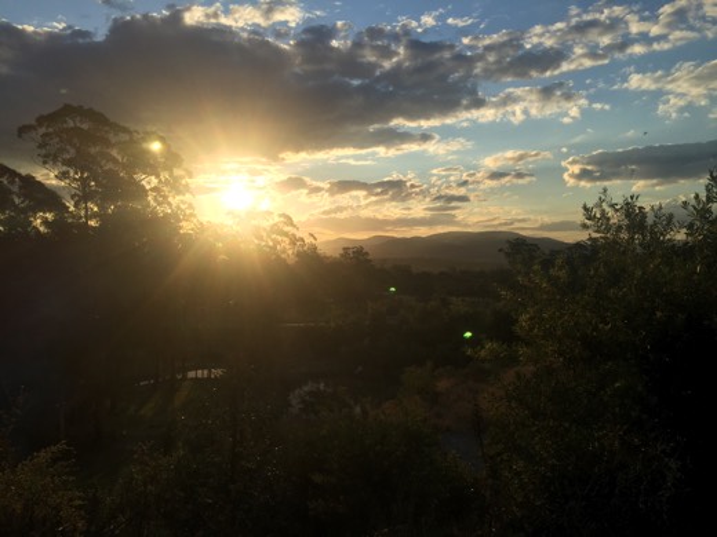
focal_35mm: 29
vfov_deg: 48.2
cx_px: 358
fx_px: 601
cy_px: 268
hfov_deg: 61.7
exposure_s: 1/2198
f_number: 2.2
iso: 32
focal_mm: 4.15
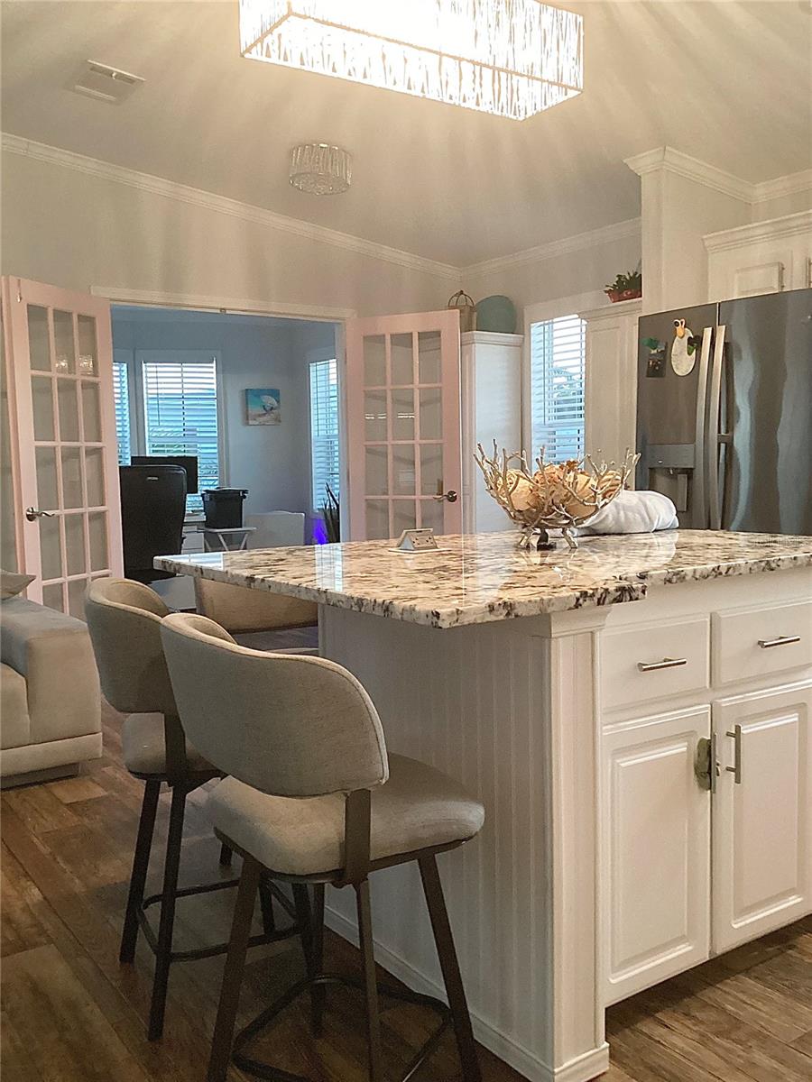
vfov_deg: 58.4
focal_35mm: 31
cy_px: 541
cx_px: 406
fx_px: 970
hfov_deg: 45.4
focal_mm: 3.3
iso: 400
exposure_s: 1/40
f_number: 2.4
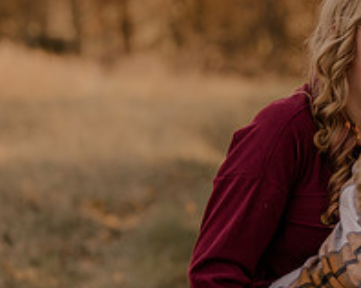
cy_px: 329
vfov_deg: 6.6
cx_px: 381
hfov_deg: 8.2
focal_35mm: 234
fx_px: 2498
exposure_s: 1/400
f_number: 2.8
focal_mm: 85
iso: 200
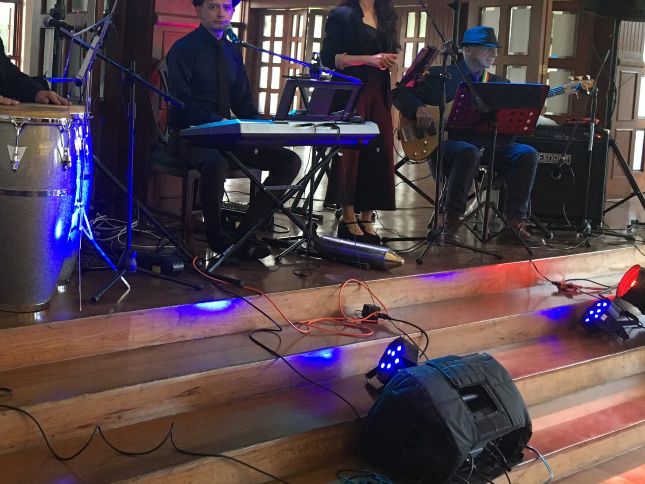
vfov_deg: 28.2
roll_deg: -4.0
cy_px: 131
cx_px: 113
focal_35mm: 51
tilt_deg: -3.3
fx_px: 950
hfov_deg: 36.0
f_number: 2.2
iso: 125
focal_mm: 4.15
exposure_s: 1/30
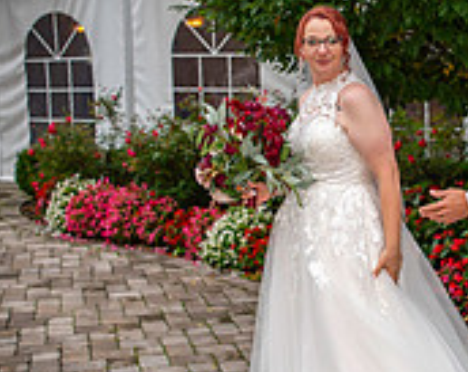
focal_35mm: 59
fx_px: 816
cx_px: 374
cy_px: 152
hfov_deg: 31.2
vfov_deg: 25.7
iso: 800
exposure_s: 1/800
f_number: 2.8
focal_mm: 24
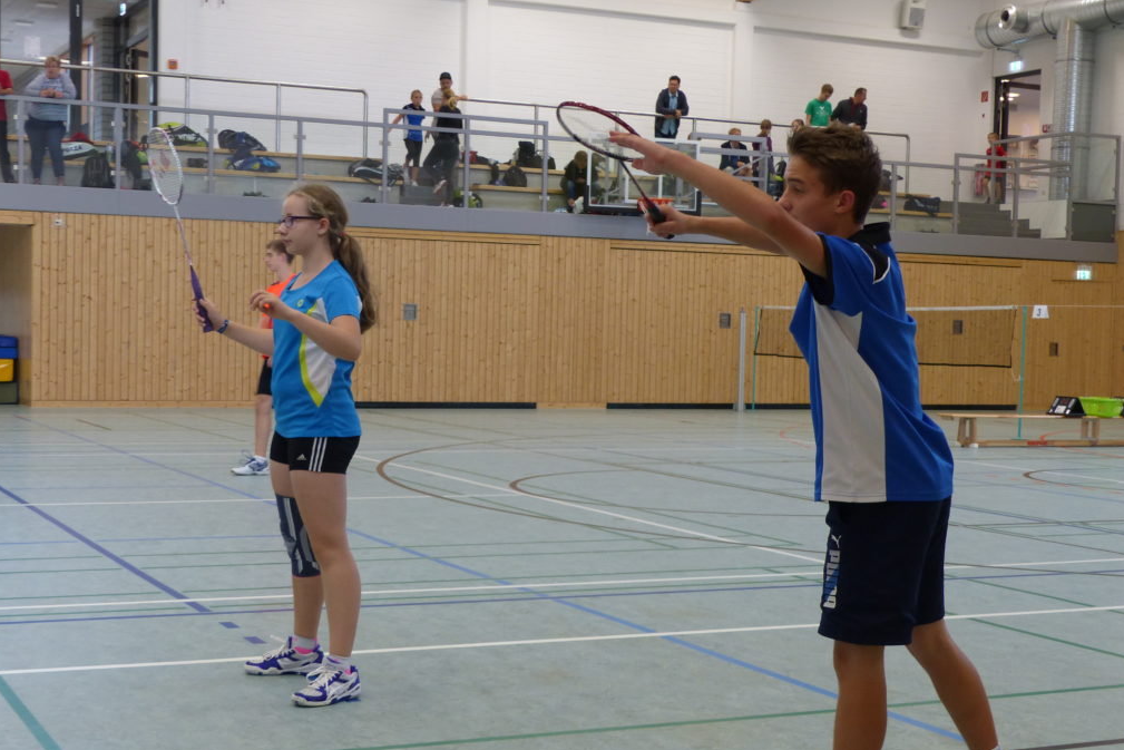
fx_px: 1780
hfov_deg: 35.0
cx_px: 566
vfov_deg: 23.8
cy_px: 409
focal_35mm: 57
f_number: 2.8
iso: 200
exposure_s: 1/60
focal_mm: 9.8
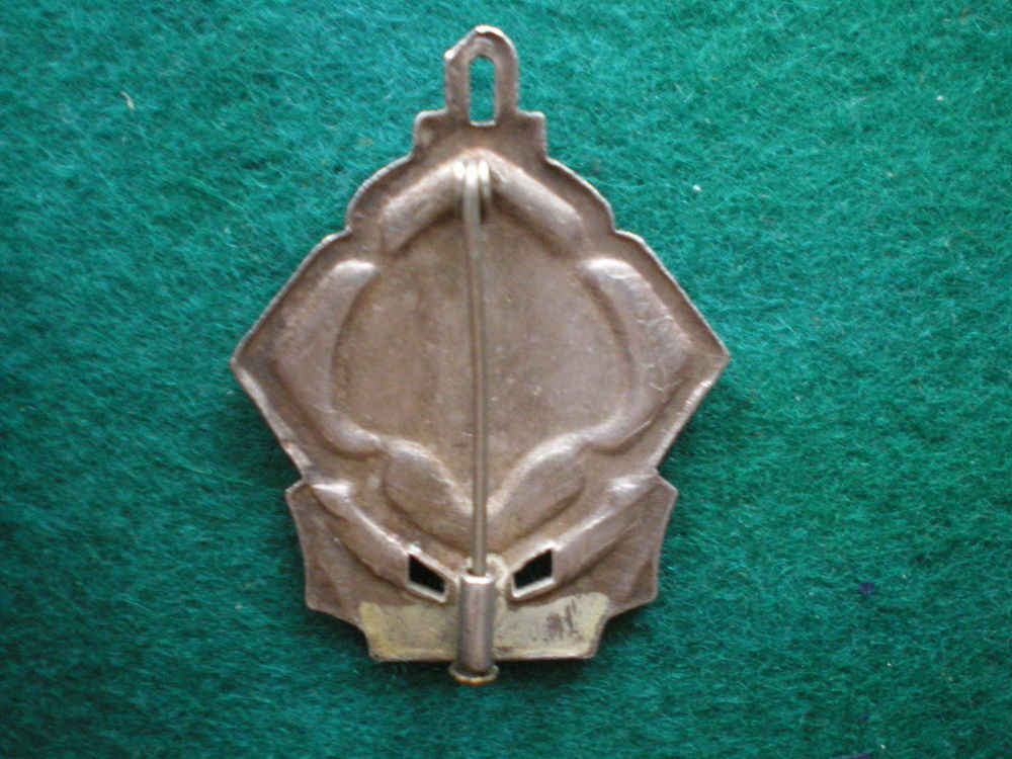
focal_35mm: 38
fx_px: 1111
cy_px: 380
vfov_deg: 37.7
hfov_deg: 49.0
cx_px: 506
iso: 400
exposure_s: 1/10
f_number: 3.1
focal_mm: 6.3
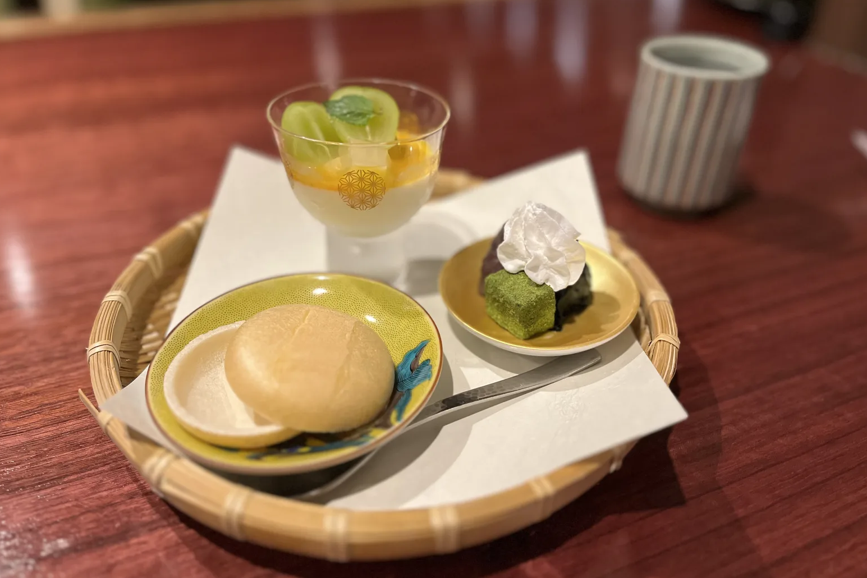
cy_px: 245
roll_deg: -1.4
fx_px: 674
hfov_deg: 65.5
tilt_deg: -33.1
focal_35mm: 28
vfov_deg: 46.3
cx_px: 432
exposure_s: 1/50
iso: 320
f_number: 1.6
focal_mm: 5.1
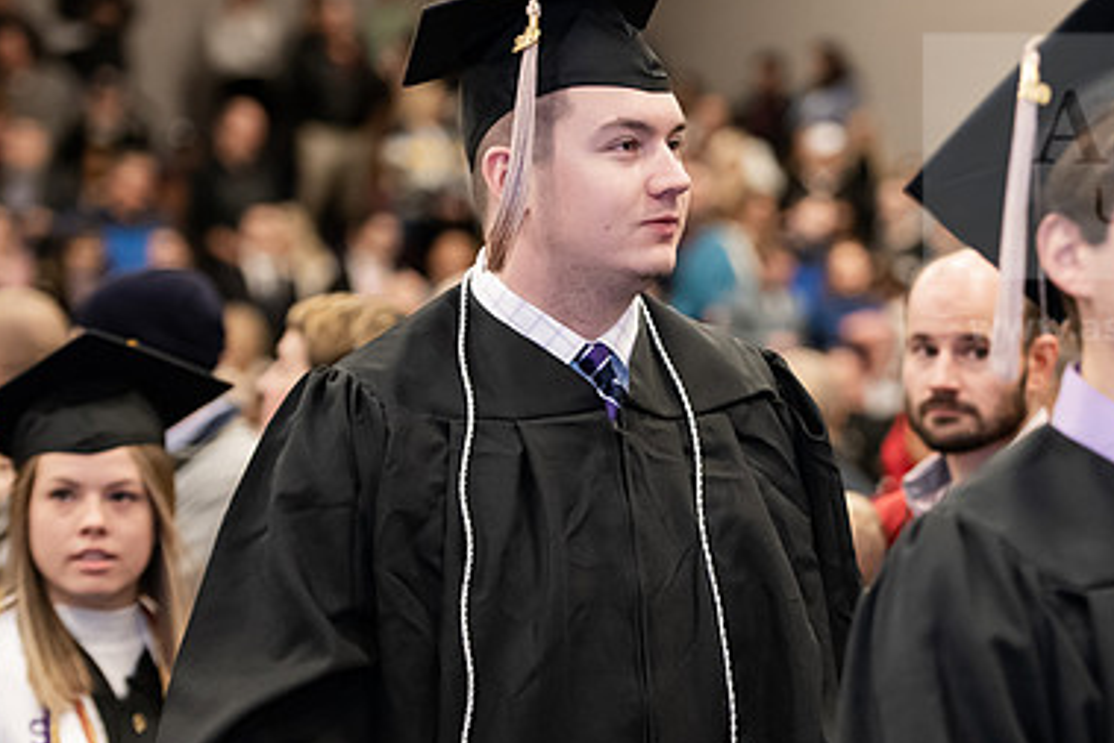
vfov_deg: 8.8
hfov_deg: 13.1
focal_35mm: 156
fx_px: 4829
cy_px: 389
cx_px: 835
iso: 2000
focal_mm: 102
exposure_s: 1/200
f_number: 3.2
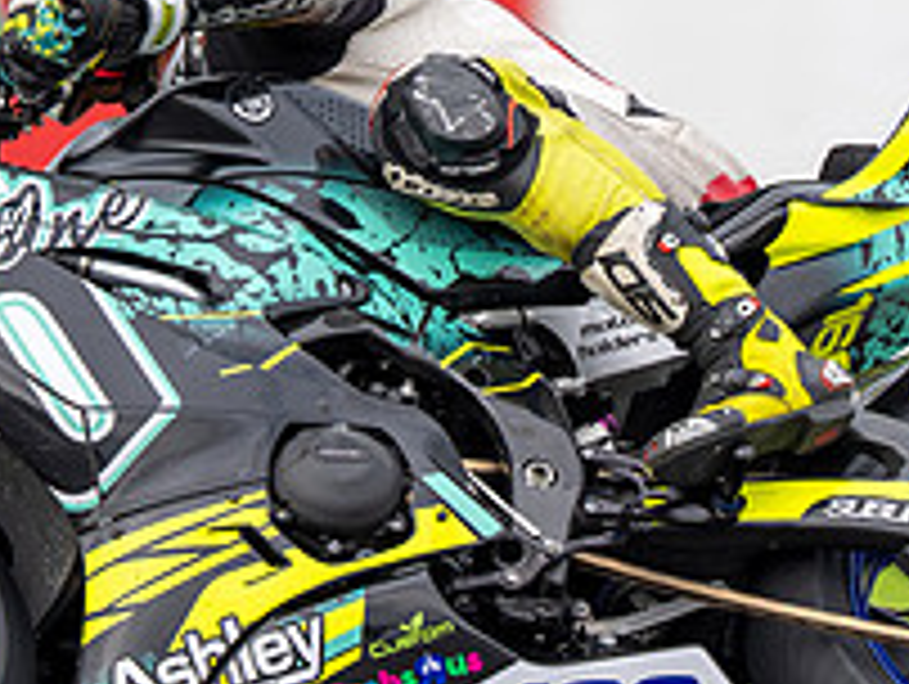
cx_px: 657
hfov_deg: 1.1
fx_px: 48007
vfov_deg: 0.8
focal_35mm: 1826
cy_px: 96
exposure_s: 1/500
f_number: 6.3
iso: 250
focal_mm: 600
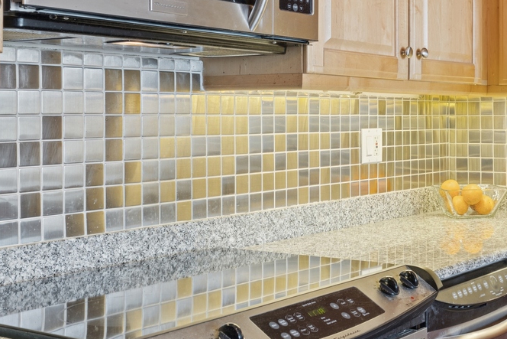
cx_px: 428
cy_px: 121
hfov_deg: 31.7
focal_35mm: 61
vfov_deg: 22.2
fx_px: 859
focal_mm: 25
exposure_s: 1/25
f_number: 8
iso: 320
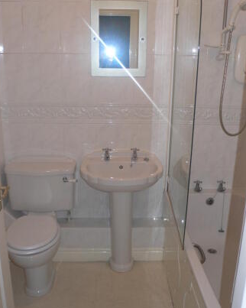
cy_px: 161
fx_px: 328
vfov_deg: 50.3
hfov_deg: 41.1
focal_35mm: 36
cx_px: 121
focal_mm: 6.3
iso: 100
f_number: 2.8
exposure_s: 1/30
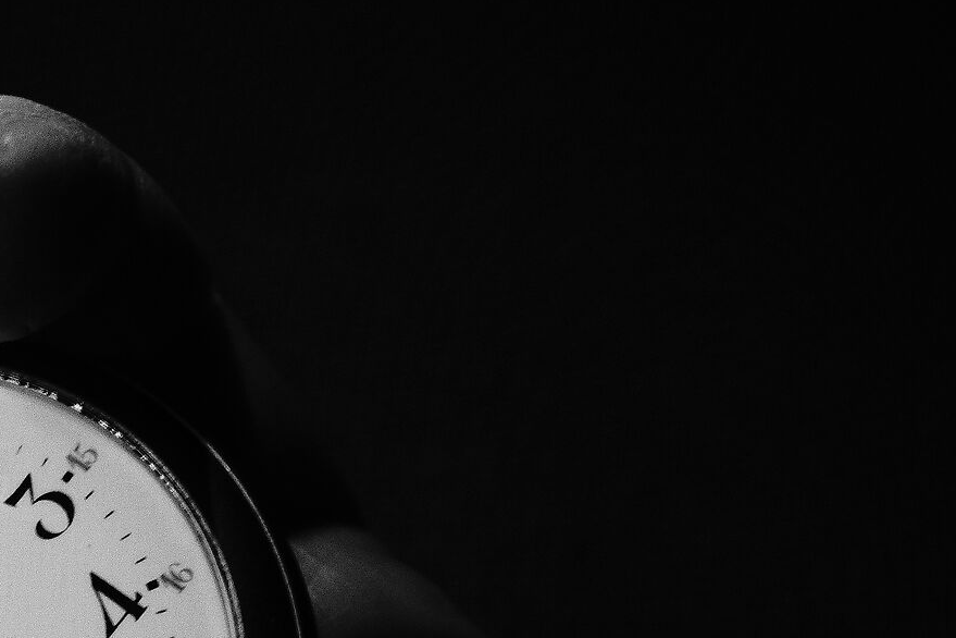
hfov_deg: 11.0
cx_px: -237
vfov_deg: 7.5
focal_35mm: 183
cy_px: 648
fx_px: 4859
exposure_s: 1/34
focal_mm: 44.4
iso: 500
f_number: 6.4
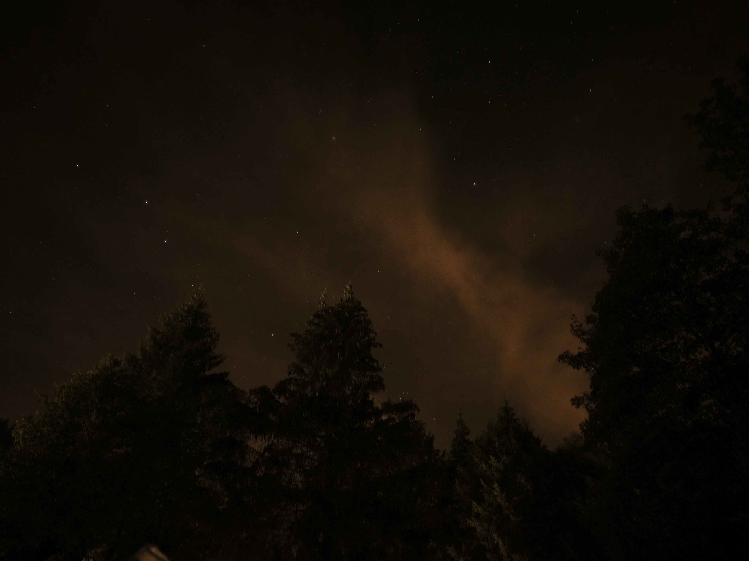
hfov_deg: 73.9
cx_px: 374
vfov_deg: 58.9
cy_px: 280
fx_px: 498
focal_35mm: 23
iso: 400
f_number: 1.7
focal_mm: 5.35
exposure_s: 30
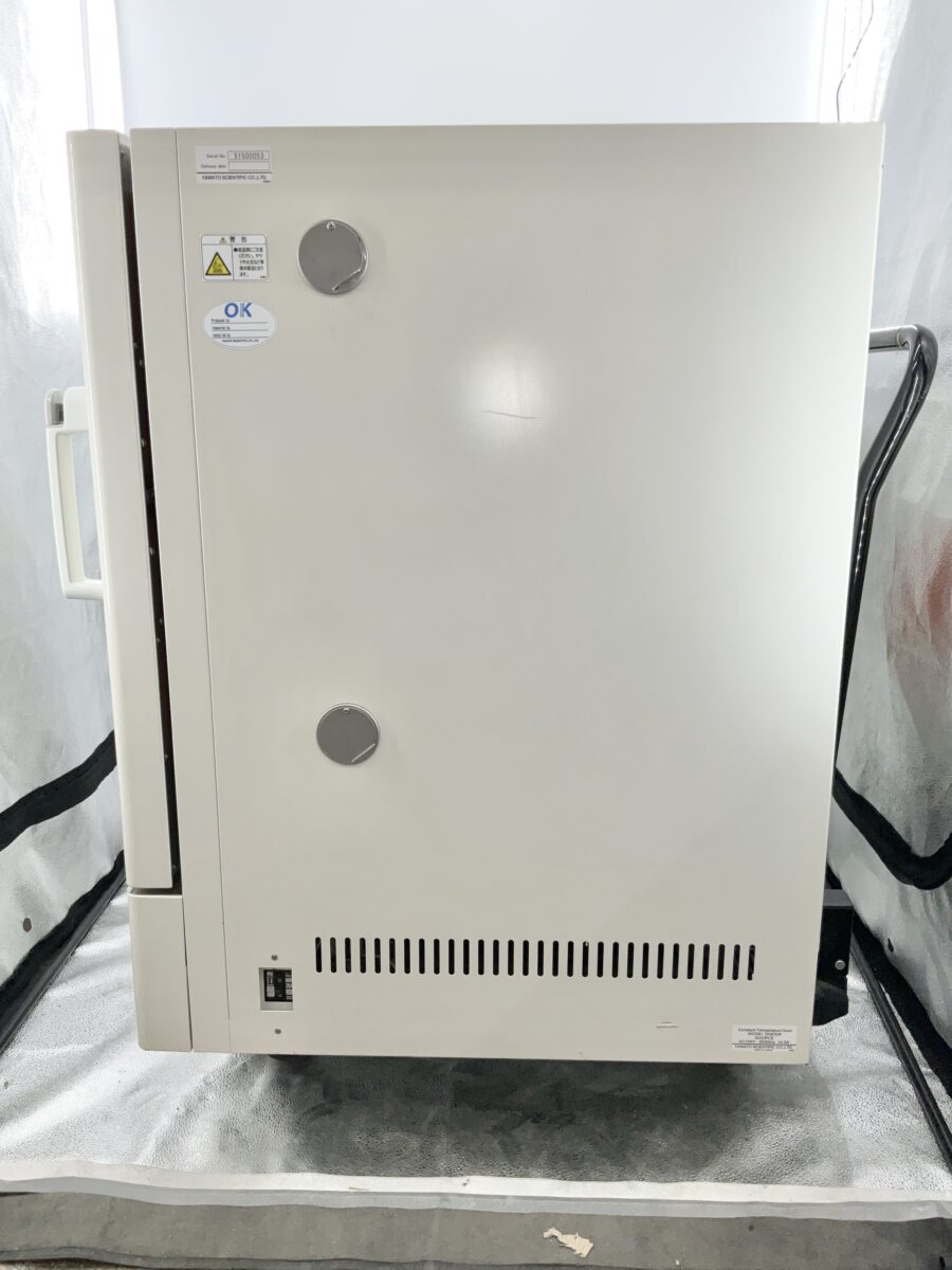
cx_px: 476
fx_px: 1063
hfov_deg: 48.2
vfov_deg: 61.7
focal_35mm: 29
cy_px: 635
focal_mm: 3
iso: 16
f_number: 1.8
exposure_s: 1/224
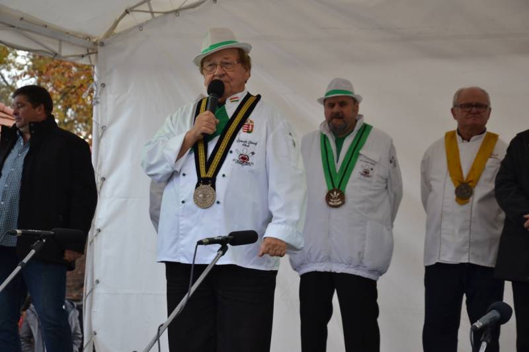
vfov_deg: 11.4
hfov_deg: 17.1
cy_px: 176
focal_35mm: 120
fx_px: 1763
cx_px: 264
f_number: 5.6
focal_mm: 80
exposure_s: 1/125
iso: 200
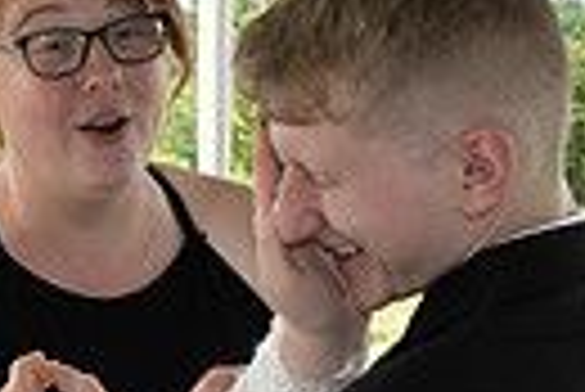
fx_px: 2473
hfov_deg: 13.2
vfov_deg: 8.8
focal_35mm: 152
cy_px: 642
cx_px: -104
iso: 640
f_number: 7.1
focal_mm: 22.7
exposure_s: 1/250
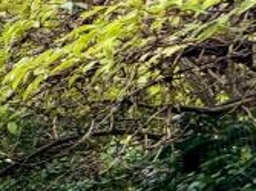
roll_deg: -0.6
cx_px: -514
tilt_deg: +5.0
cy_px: 413
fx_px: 636
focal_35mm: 86
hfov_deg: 11.5
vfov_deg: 13.8
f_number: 2.2
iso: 100
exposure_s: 1/121
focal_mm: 2.22
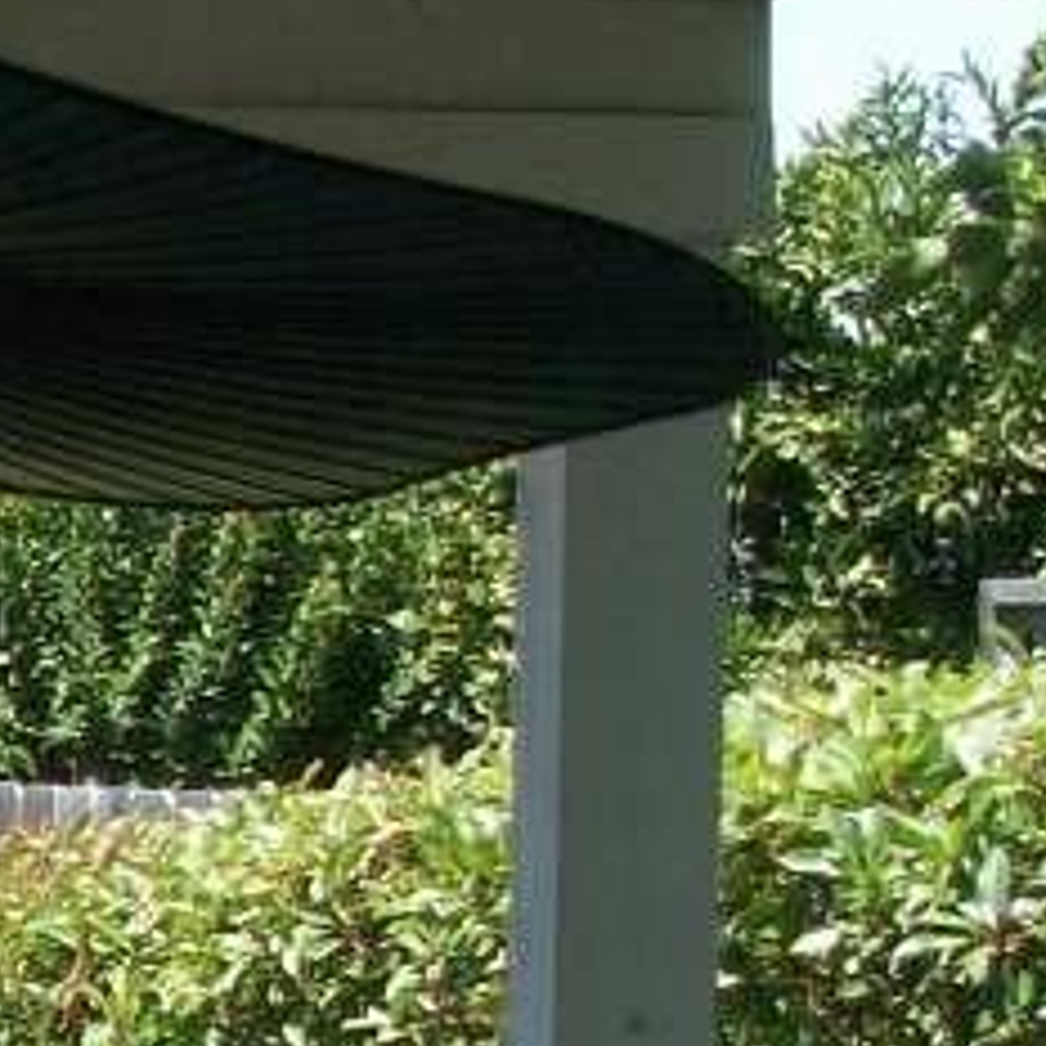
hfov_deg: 9.3
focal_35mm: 165
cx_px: -1553
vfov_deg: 10.5
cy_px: 1149
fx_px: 5641
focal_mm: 5.7
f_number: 2.8
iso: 64
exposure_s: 1/250
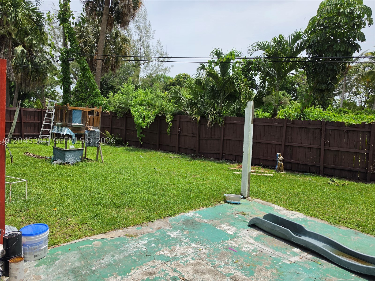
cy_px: 140
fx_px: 249
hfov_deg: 73.9
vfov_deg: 58.9
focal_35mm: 23
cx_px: 188
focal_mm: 6.5
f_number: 1.4
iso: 64
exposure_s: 1/7939
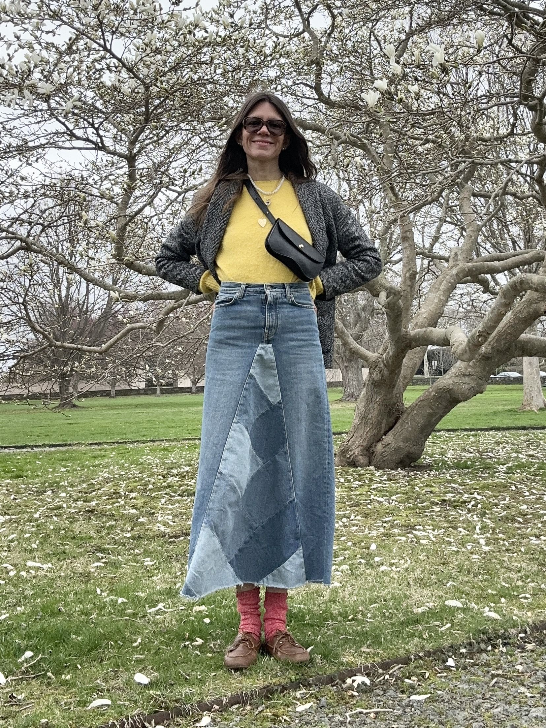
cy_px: 364
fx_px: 631
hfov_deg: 46.8
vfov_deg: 60.0
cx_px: 273
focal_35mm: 30
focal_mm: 2.69
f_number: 1.9
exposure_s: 1/190
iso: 25
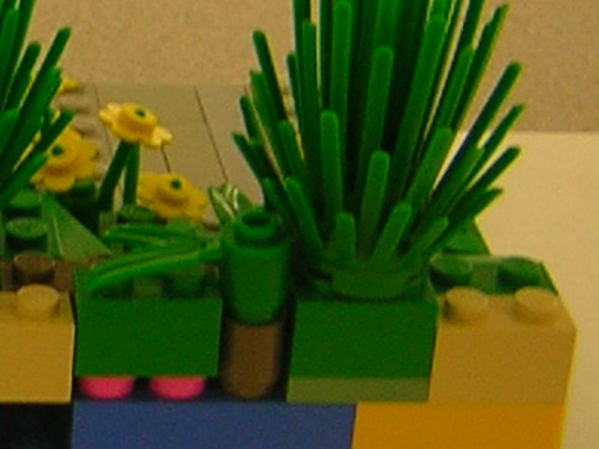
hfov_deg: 13.1
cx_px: -78
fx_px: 2544
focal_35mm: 147
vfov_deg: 10.1
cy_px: 179
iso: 50
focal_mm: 4.7
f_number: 2.6
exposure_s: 1/8.9
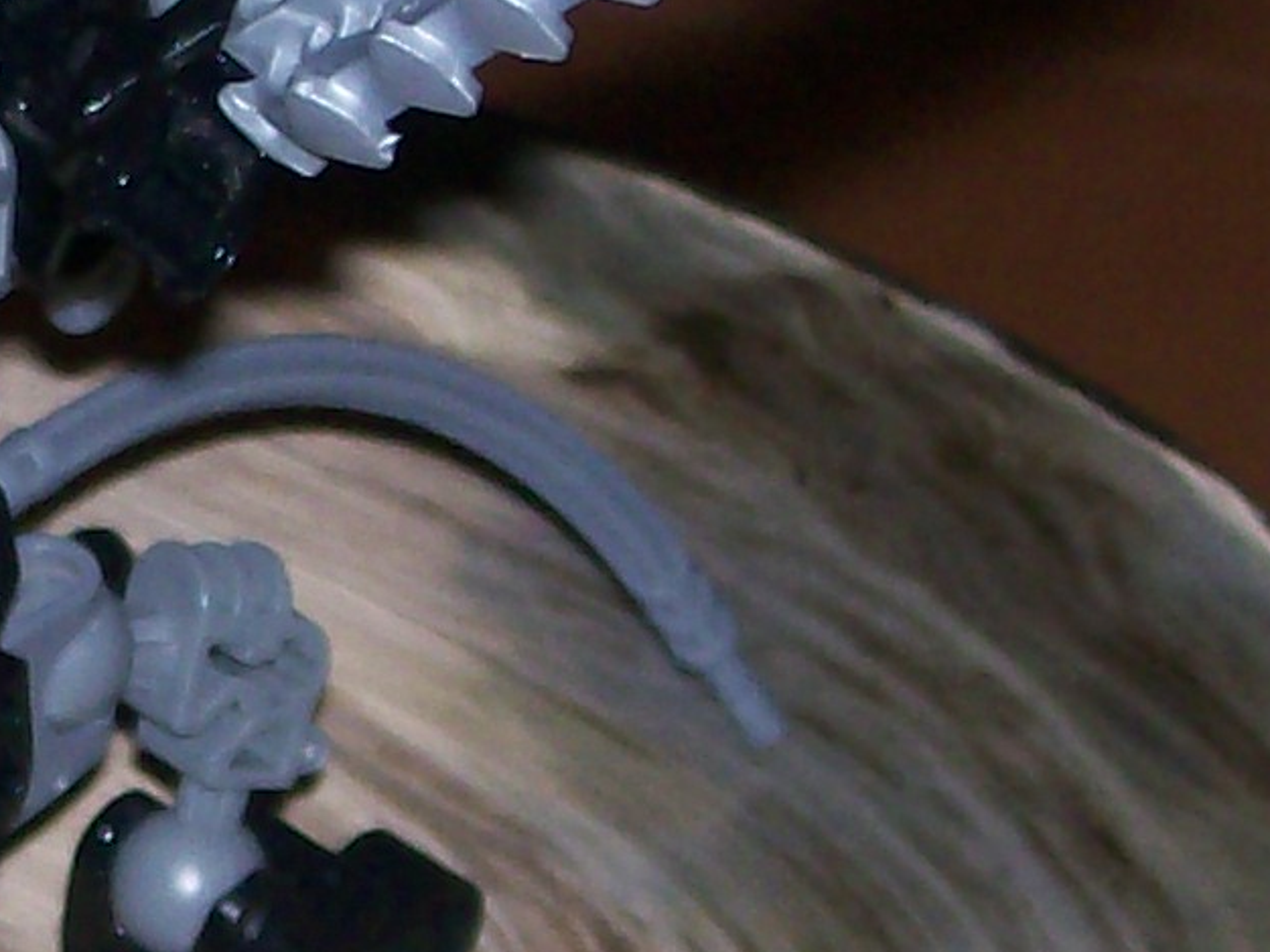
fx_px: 10085
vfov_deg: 5.4
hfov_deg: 7.1
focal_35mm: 275
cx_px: -412
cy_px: 479
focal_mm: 9.4
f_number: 3.4
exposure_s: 1/83.6
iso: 80
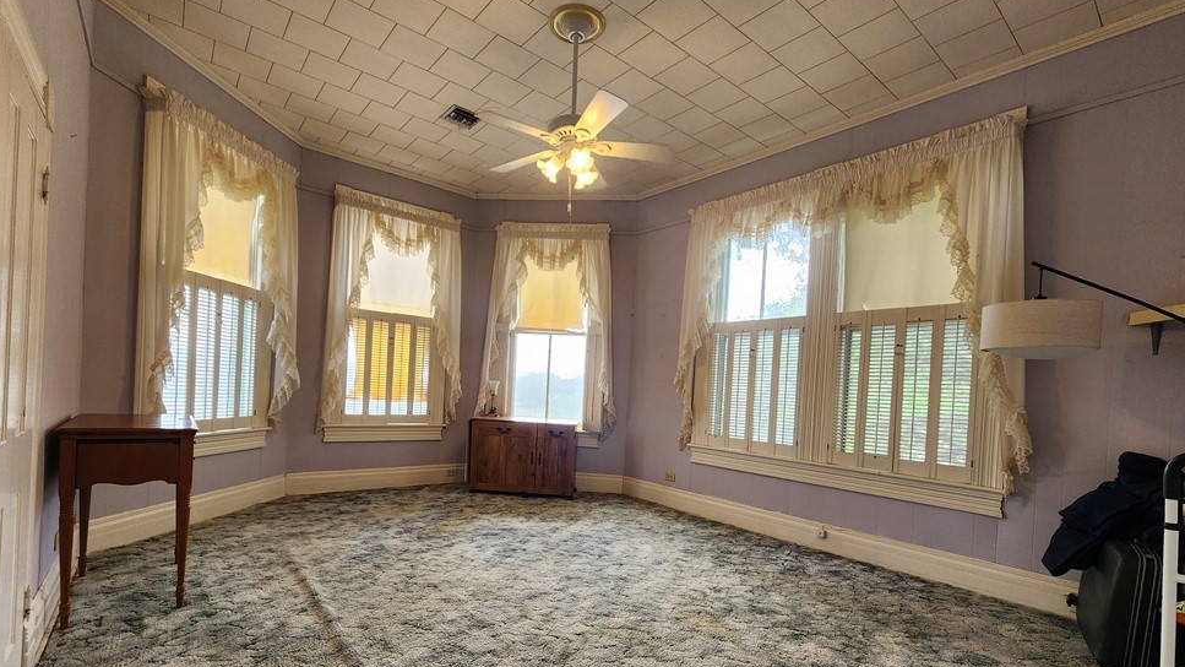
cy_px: 397
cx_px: 577
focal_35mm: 15
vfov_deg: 69.9
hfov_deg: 103.0
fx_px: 471
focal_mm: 2.2
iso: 100
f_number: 2.2
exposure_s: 1/60
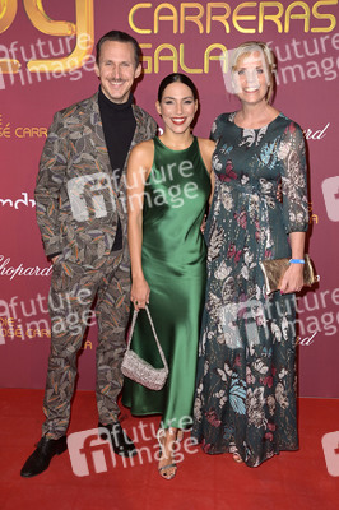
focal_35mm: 38
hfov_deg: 35.0
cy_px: 255
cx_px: 170
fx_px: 538
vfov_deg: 50.7
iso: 640
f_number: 5.6
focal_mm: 38
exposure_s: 1/250
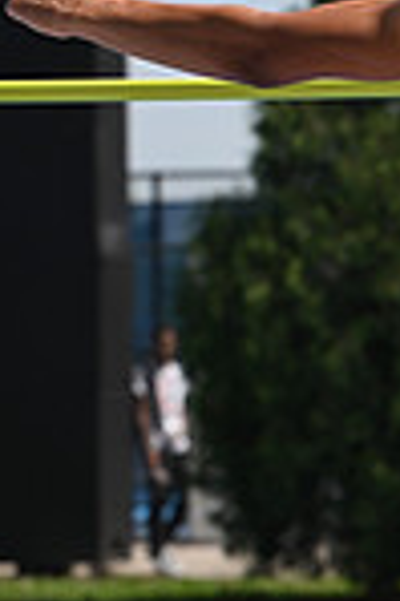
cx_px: 1063
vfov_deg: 5.5
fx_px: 6314
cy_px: 87
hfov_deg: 3.6
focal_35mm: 378
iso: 200
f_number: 4.5
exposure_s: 1/2500
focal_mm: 97
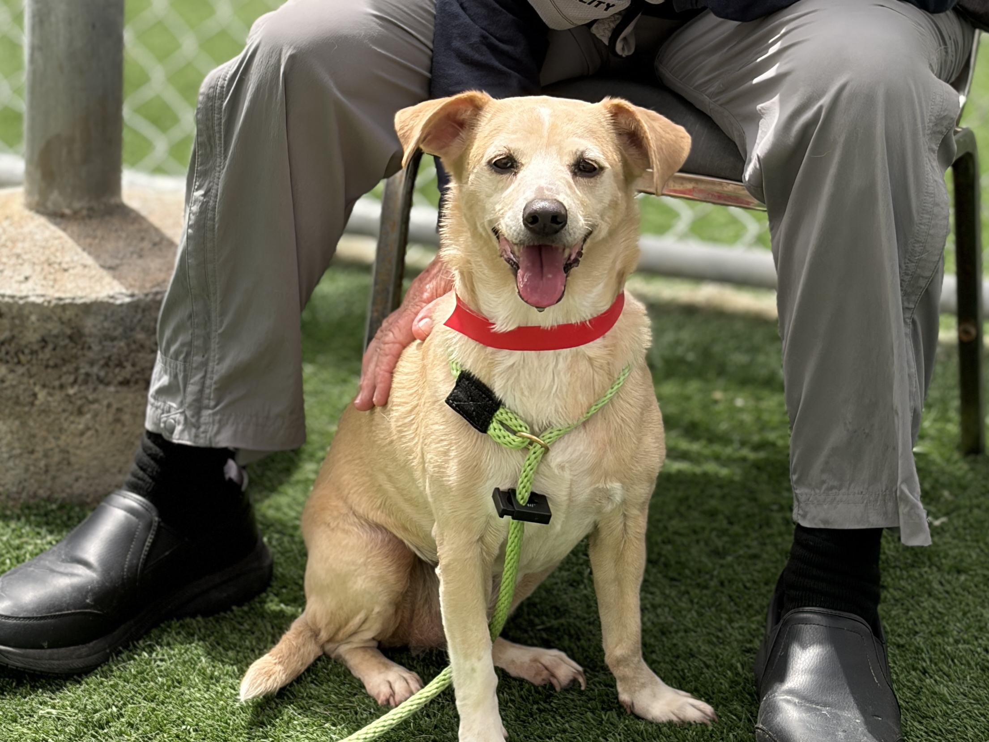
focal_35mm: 52
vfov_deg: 28.0
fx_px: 1486
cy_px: 371
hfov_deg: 36.8
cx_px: 494
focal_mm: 5.96
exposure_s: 1/1136
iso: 40
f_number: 1.6
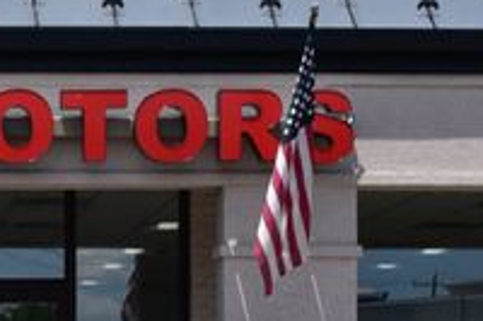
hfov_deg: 13.9
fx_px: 1930
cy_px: 461
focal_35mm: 144
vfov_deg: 9.3
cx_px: -68
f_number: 11
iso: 280
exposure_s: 1/500
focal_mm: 30
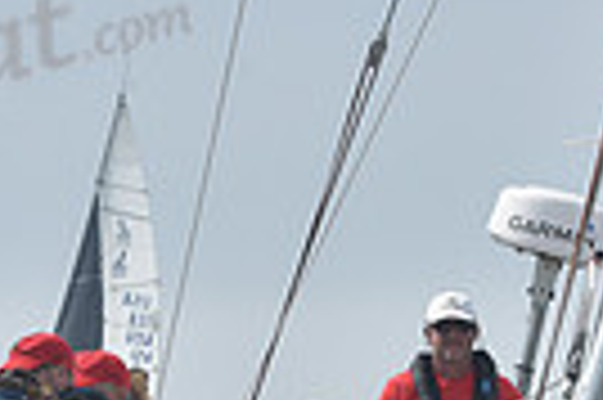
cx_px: 428
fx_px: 7261
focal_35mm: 434
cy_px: 667
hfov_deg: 4.8
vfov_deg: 3.1
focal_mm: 100
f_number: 14
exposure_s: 1/800
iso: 320
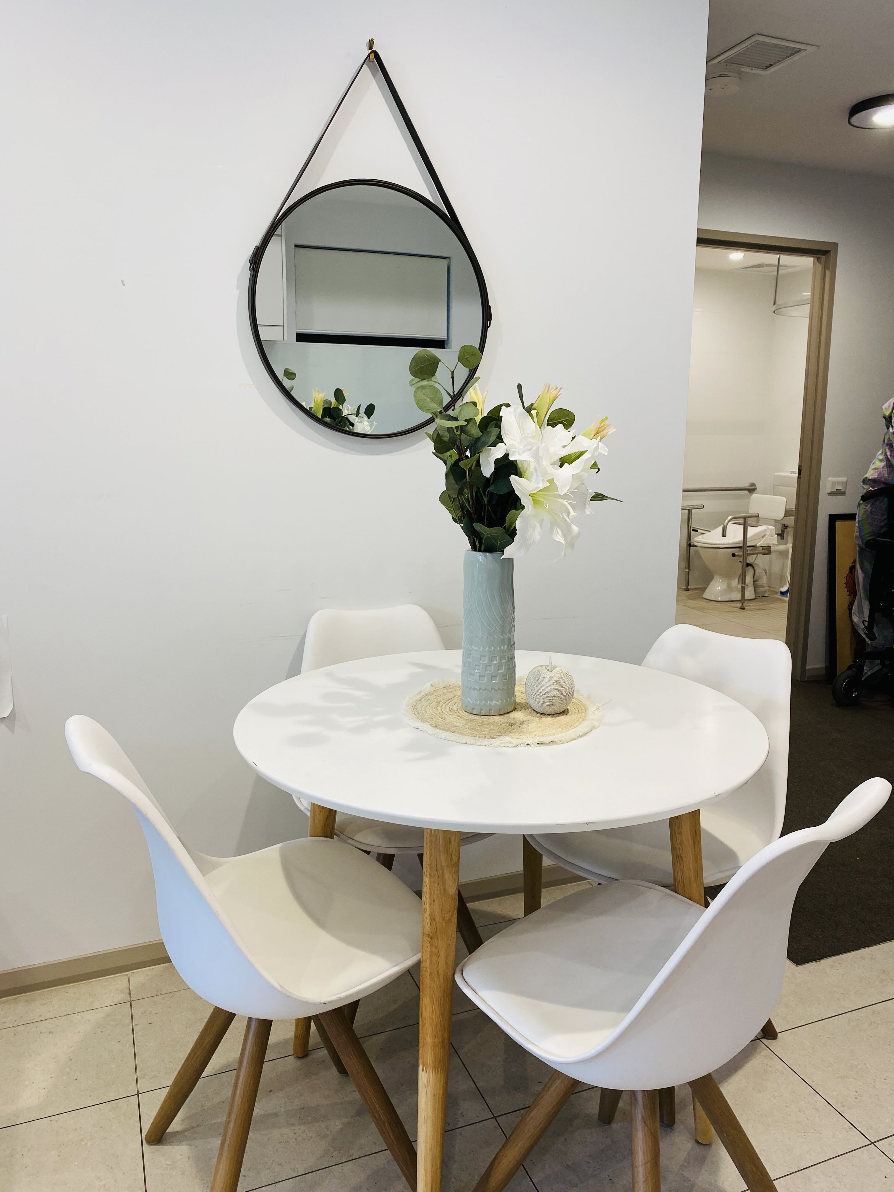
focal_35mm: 26
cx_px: 447
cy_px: 596
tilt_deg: -10.1
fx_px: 895
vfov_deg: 67.3
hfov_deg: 53.1
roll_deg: +0.1
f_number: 1.8
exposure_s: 1/100
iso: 64
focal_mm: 4.25
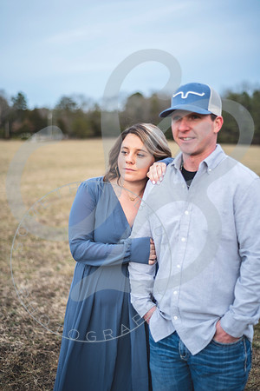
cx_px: 130
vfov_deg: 39.6
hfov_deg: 27.0
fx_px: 542
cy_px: 196
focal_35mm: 50
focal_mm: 50
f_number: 1.8
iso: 100
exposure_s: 1/400
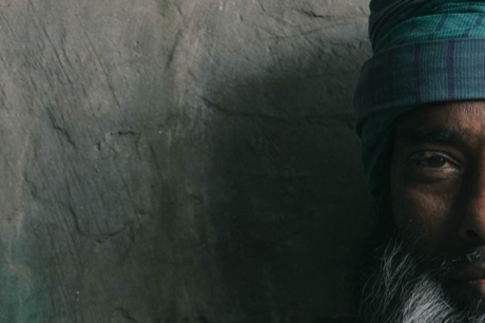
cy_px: 430
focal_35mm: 174
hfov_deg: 11.2
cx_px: 813
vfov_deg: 7.8
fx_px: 2342
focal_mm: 40
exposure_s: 1/200
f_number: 2.8
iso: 320
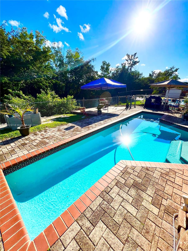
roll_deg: +0.0
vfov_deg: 106.2
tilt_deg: -18.7
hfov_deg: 89.9
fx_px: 94
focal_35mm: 13
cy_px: 126
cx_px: 94
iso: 32
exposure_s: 1/2016
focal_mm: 1.57
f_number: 1.8
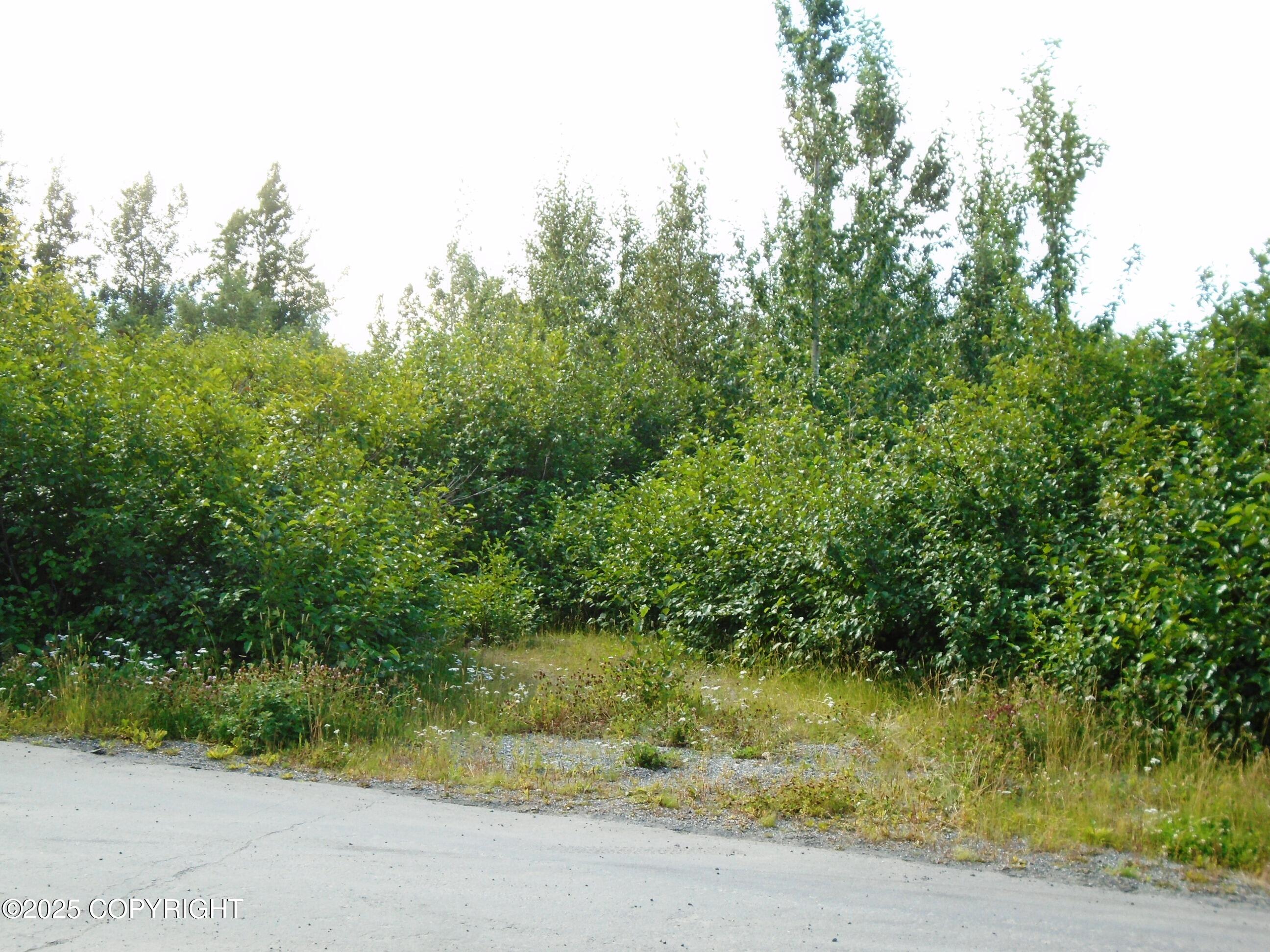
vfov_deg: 25.2
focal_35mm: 58
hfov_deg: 33.2
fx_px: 2128
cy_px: 476
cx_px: 635
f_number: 4.9
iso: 100
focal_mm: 10.2
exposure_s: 1/125
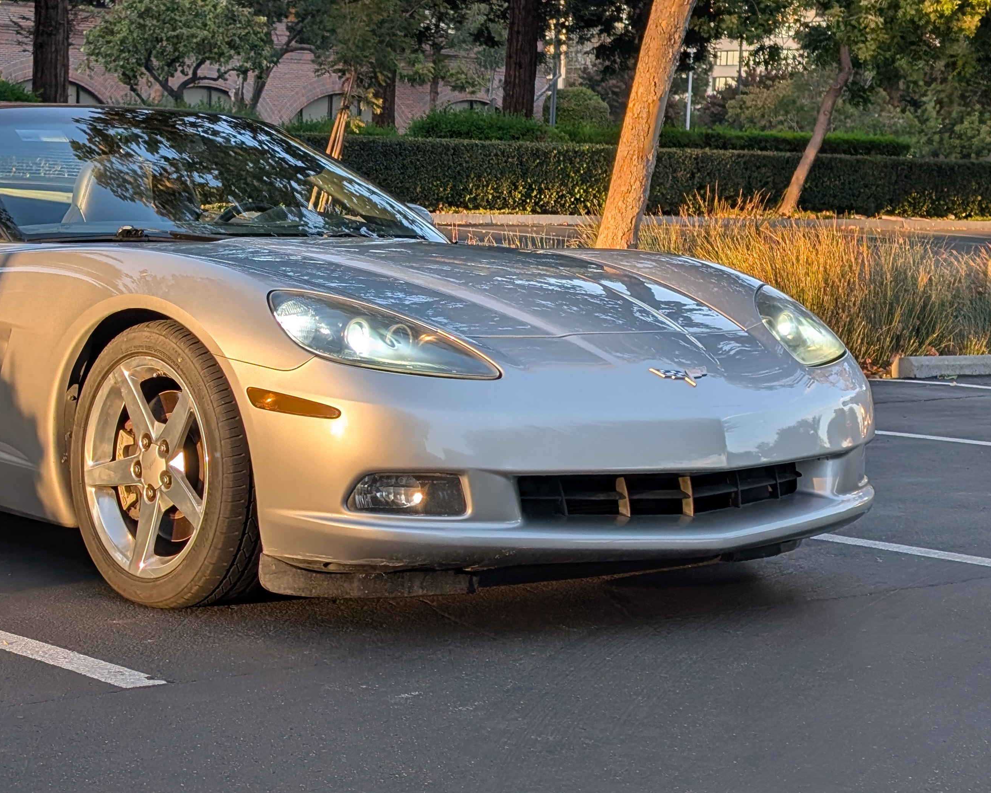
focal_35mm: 75
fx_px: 2199
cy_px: 383
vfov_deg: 20.4
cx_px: 257
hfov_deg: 25.1
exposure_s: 1/188
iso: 21
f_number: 1.68
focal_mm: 6.9
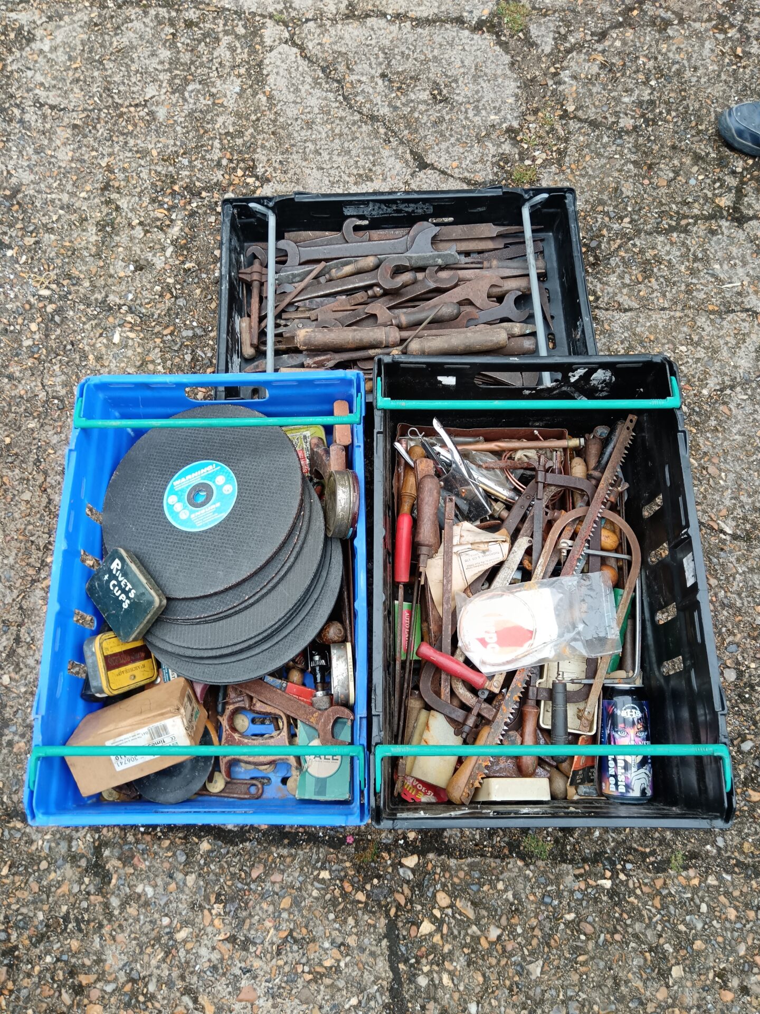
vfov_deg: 65.3
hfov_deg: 51.4
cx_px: 380
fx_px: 790
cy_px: 507
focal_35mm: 27
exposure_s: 1/100
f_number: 1.9
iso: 275
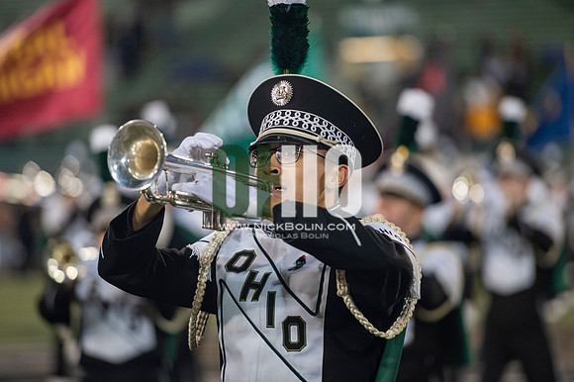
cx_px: 287
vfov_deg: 6.9
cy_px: 191
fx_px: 3187
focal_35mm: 200
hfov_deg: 10.3
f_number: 2.8
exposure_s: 1/500
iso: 1000
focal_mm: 200
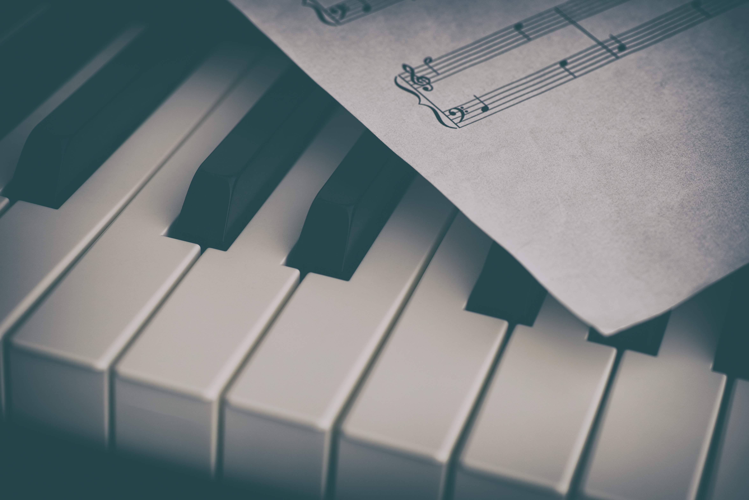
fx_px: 1560
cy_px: 250
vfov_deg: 18.2
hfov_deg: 27.0
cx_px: 374
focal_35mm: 75
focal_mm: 50
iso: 100
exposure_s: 1/10
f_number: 4.5
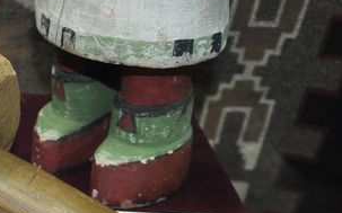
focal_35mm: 74
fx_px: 691
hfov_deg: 25.5
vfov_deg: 17.3
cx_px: -46
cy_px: 190
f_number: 3.8
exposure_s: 1/60
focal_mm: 21
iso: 800
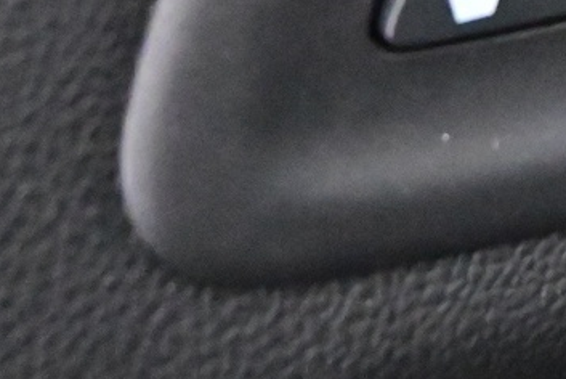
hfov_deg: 12.1
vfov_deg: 8.2
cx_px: 744
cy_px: -112
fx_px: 2596
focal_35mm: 165
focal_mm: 24
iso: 12800
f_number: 4.2
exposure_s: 1/40
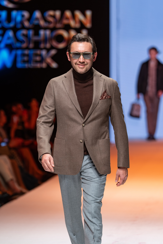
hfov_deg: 6.4
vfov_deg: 9.7
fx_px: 1447
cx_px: 82
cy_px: 122
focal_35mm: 213
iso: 250
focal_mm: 142.1
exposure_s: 1/250
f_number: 2.8
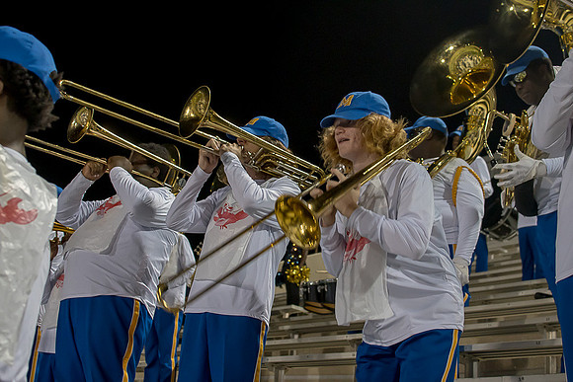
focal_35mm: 52
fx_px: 828
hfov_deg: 38.2
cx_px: 286
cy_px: 191
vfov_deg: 26.0
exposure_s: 1/320
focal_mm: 35
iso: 1600
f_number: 4
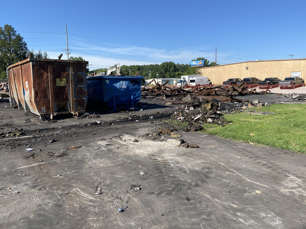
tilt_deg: -7.3
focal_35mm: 26
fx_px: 230
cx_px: 153
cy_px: 114
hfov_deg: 67.3
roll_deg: +0.9
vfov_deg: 53.1
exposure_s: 1/2410
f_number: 1.8
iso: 32
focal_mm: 4.25
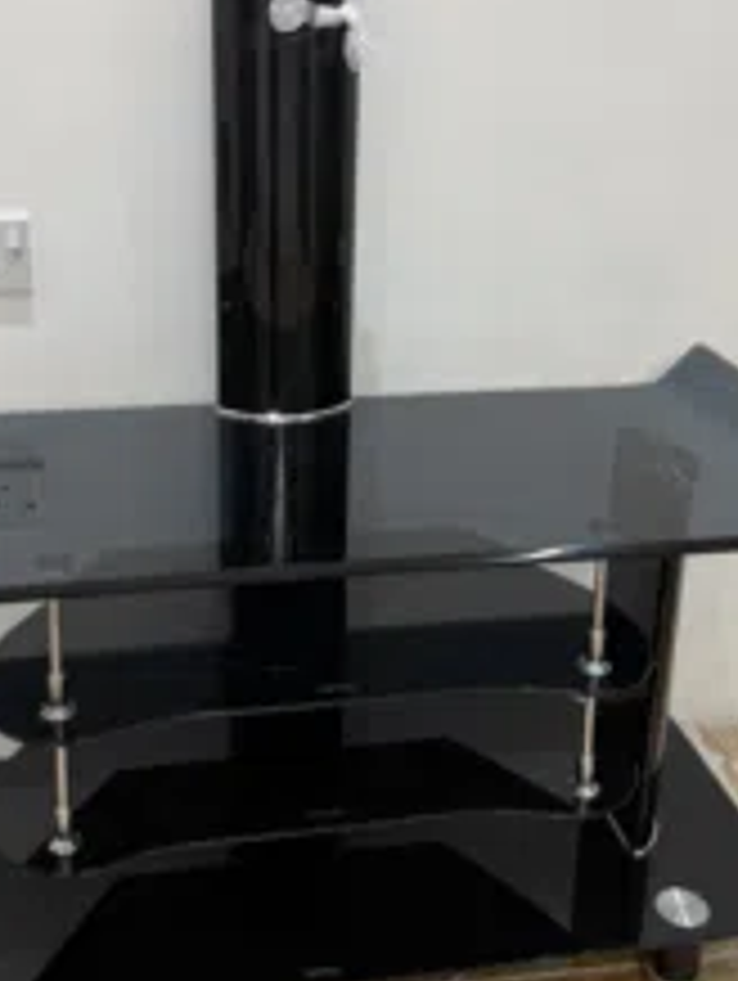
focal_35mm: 44
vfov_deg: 42.7
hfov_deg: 32.9
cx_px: 342
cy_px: 392
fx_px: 1248
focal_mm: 6.76
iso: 160
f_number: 1.78
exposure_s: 1/50
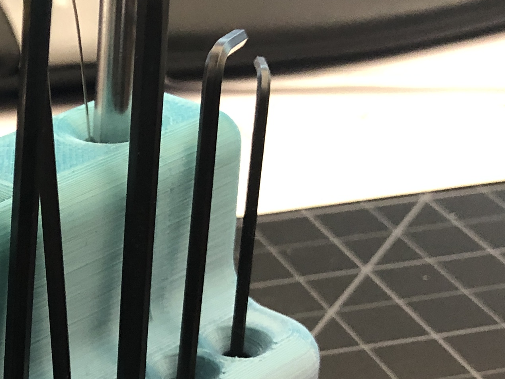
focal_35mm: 89
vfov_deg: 16.2
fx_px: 1298
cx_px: -77
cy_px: 383
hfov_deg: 20.8
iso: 80
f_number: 1.8
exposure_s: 1/15
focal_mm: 4
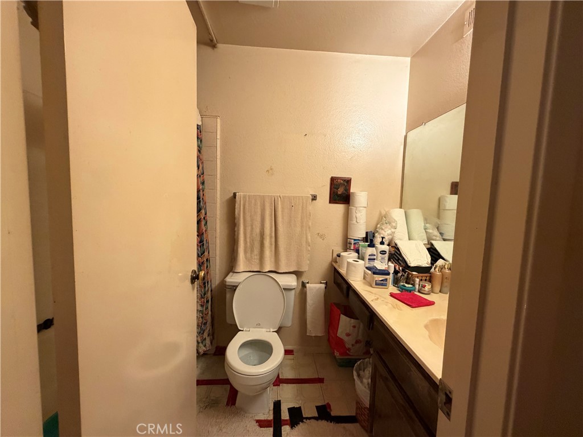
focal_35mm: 14
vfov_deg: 85.7
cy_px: 218
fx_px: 236
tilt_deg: -4.1
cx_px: 292
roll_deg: -1.7
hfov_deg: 102.1
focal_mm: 2.22
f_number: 2.2
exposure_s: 1/60
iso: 320
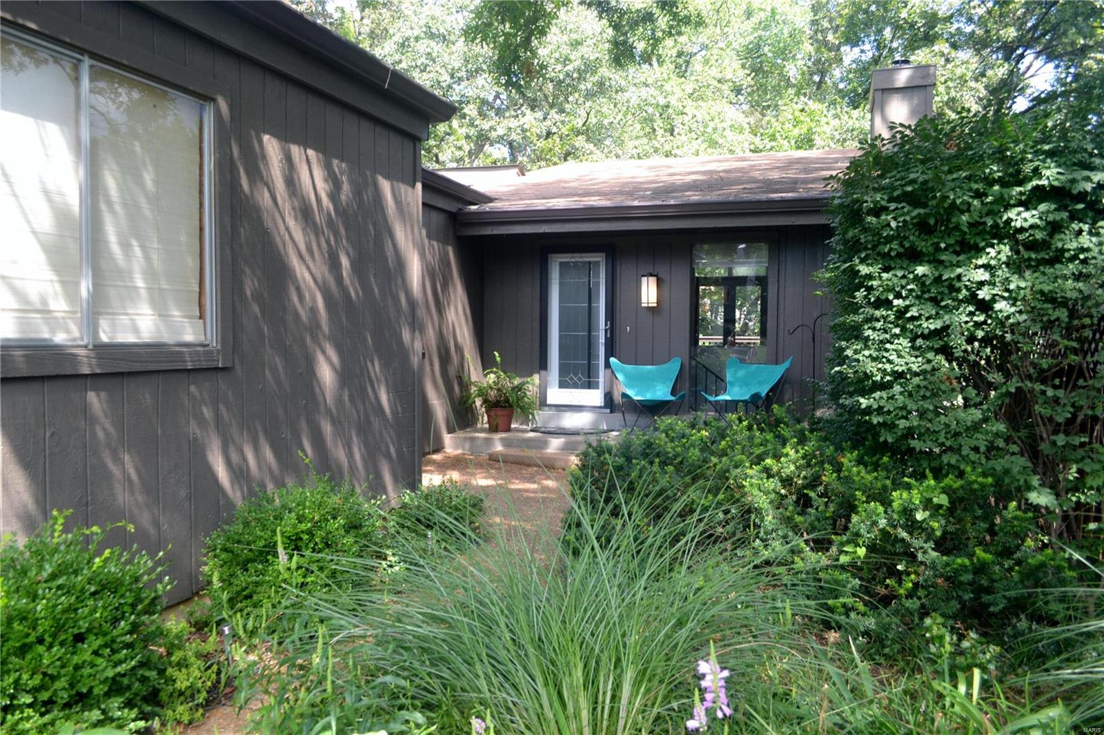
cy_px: 368
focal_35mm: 27
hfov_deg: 67.4
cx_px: 552
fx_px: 828
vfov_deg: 47.9
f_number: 5
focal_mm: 18
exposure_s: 1/100
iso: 400
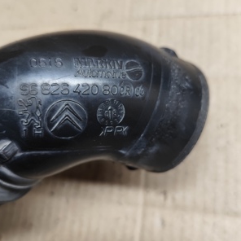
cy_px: 114
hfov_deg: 49.7
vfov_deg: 49.7
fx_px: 260
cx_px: 123
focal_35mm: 33
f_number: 1.65
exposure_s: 1/100
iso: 400
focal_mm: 6.19
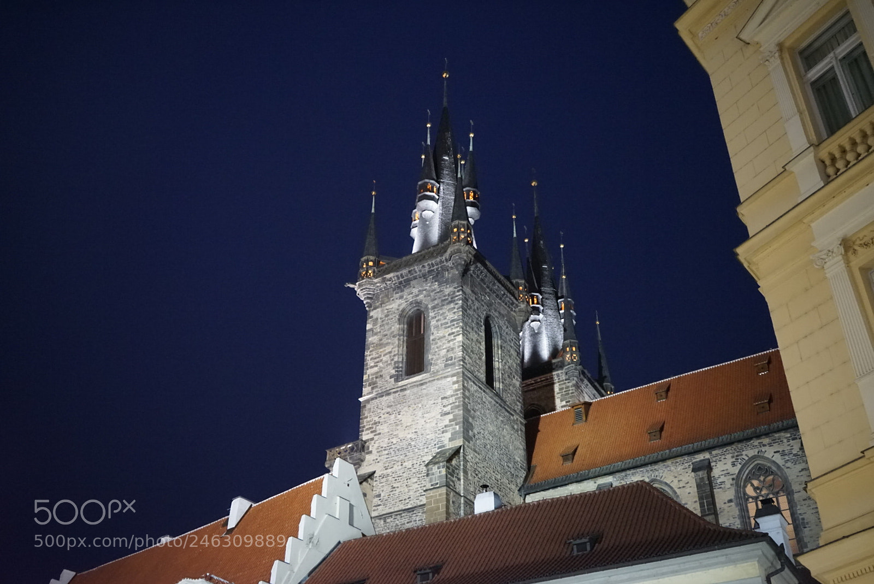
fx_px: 899
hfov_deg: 51.9
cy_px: 292
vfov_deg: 36.0
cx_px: 437
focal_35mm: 37
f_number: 4
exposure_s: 1/25
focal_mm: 37
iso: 12800
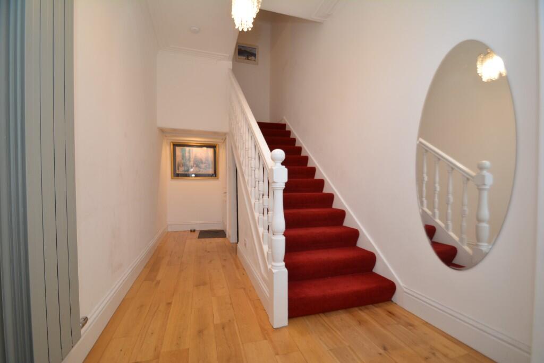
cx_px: 272
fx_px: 227
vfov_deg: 77.4
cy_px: 182
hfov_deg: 100.4
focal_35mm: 15
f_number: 4
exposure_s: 1/60
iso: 400
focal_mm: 10
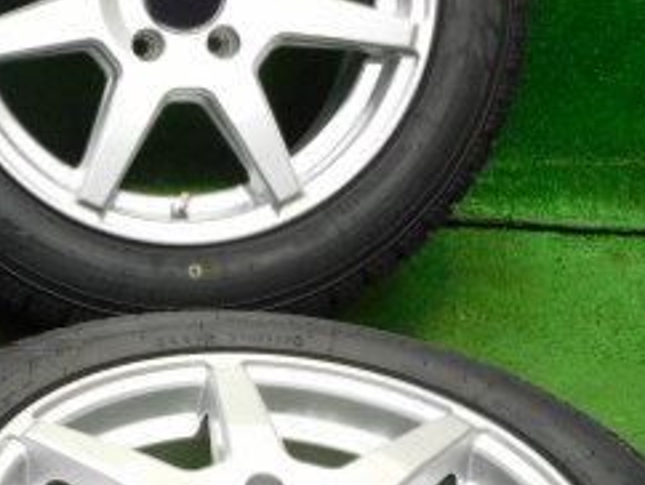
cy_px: 341
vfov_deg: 12.4
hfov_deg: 15.7
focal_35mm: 119
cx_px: -195
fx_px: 2220
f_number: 4
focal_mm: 8.1
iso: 400
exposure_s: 1/20
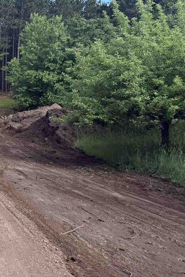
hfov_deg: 20.1
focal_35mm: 61
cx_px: -68
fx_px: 471
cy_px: 129
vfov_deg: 32.9
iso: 100
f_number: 1.78
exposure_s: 1/1337
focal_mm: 6.76
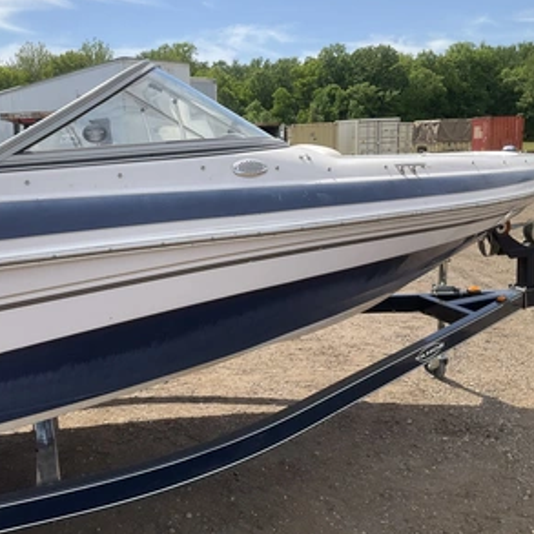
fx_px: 611
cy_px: 264
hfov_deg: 46.7
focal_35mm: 35
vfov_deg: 47.2
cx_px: 191
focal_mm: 3
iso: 25
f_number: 1.8
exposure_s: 1/1221
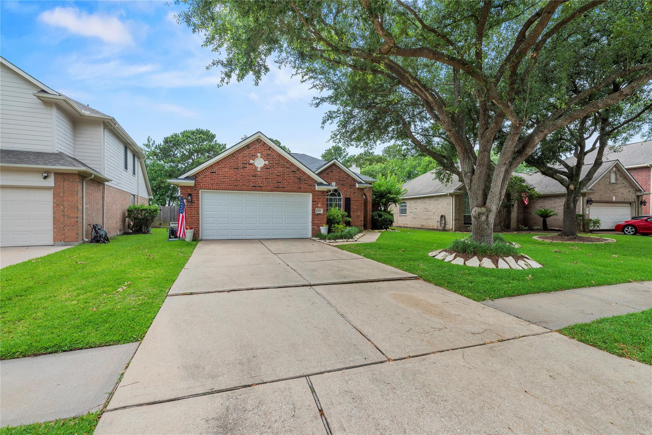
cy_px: 218
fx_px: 290
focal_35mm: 16
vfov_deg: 73.8
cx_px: 326
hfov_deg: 96.7
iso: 100
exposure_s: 1/160
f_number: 8
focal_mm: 16
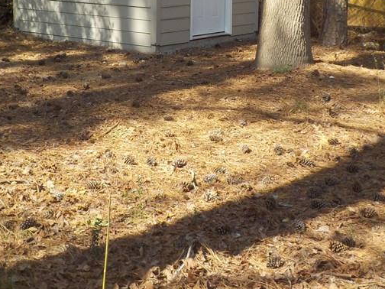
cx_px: 188
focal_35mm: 61
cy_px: 28
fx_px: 678
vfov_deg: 23.4
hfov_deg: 31.7
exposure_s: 1/400
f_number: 3.3
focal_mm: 4.1
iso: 125
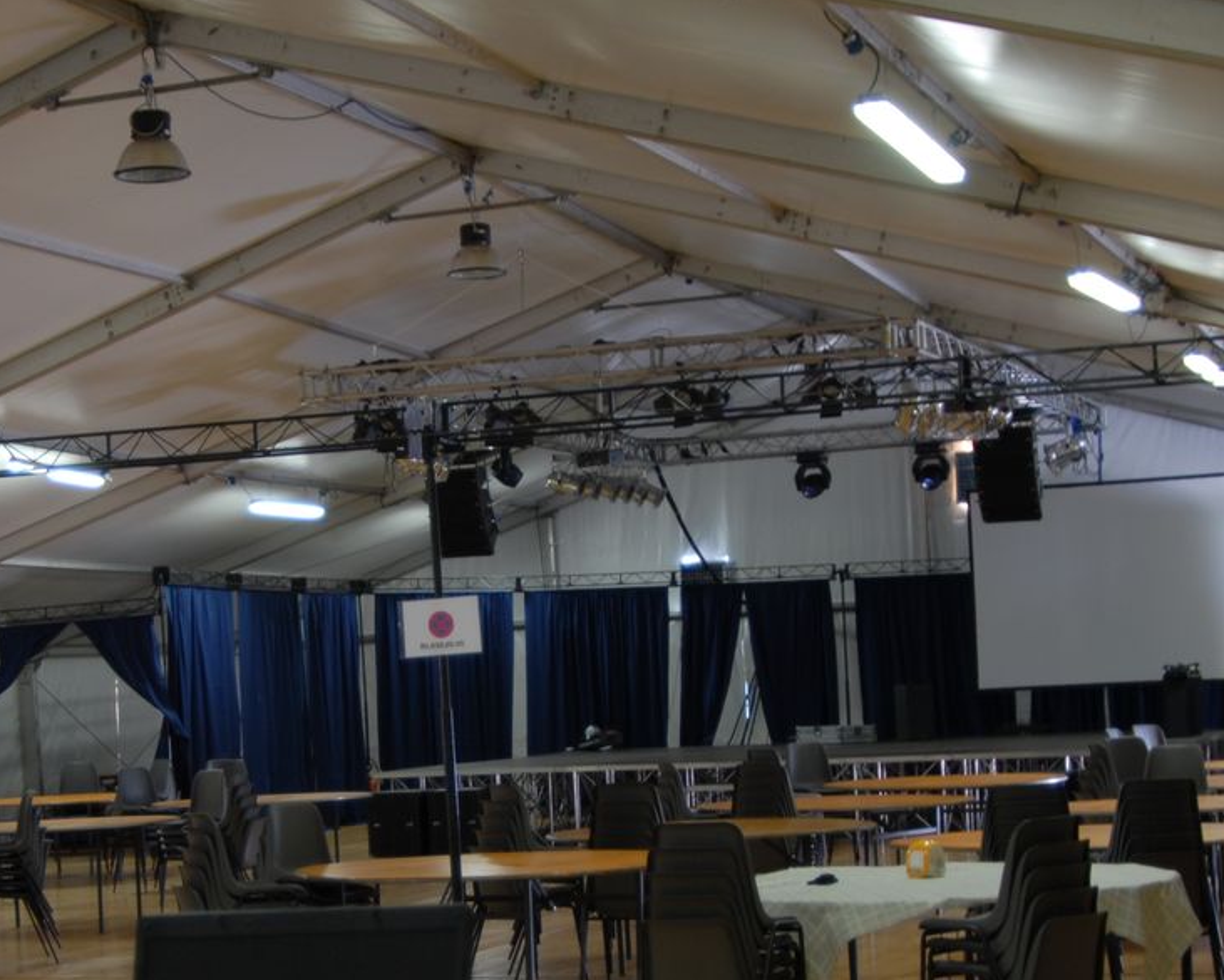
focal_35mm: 74
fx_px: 2681
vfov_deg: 20.6
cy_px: 651
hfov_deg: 25.6
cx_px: 449
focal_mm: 24
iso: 125
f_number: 3.5
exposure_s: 1/8
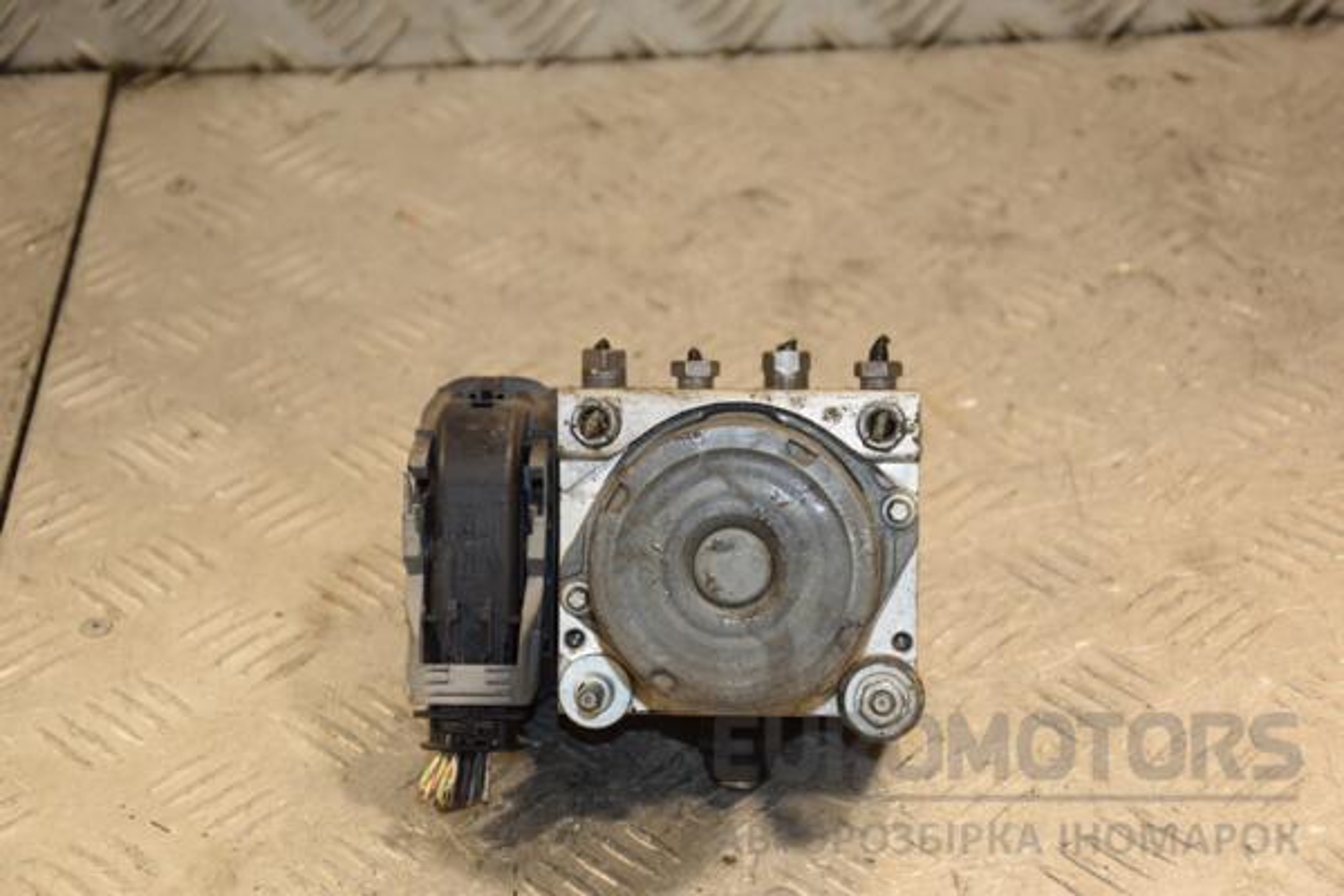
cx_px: 672
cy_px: 448
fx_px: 3696
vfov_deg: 13.8
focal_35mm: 99
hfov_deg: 20.6
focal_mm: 66
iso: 800
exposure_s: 1/200
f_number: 5.6
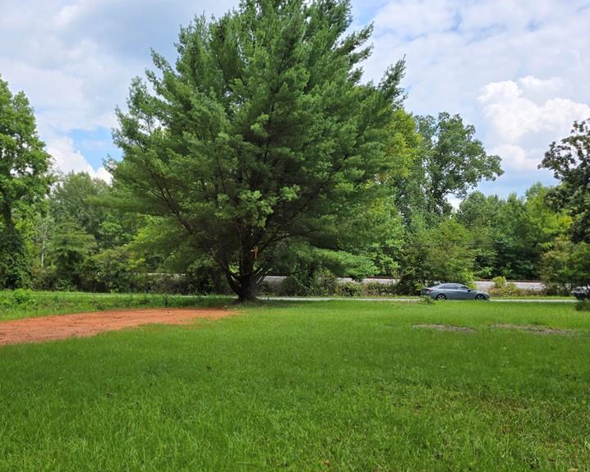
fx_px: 559
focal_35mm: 32
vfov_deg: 45.8
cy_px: 252
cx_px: 223
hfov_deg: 55.0
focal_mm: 6.3
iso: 12
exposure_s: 1/763
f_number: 1.7
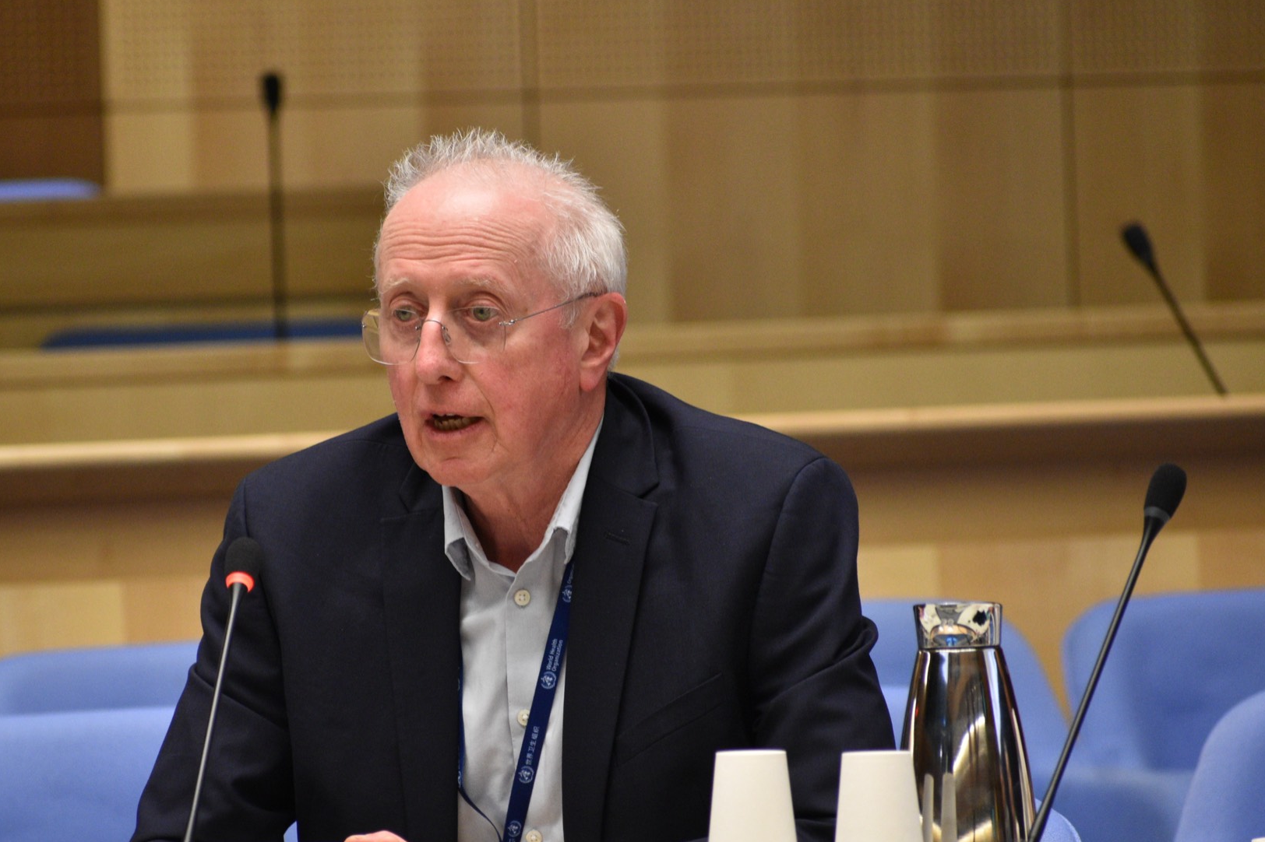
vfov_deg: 3.2
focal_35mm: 425
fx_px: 14930
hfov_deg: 4.9
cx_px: 489
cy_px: 478
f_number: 5.6
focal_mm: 230
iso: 2000
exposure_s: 1/50
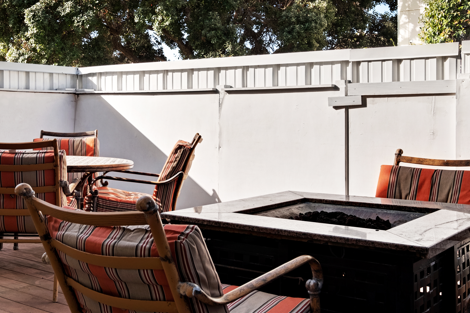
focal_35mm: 47
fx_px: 614
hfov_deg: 41.6
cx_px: 178
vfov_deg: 28.6
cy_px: 130
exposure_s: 1/640
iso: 400
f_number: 7.1
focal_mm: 22.9
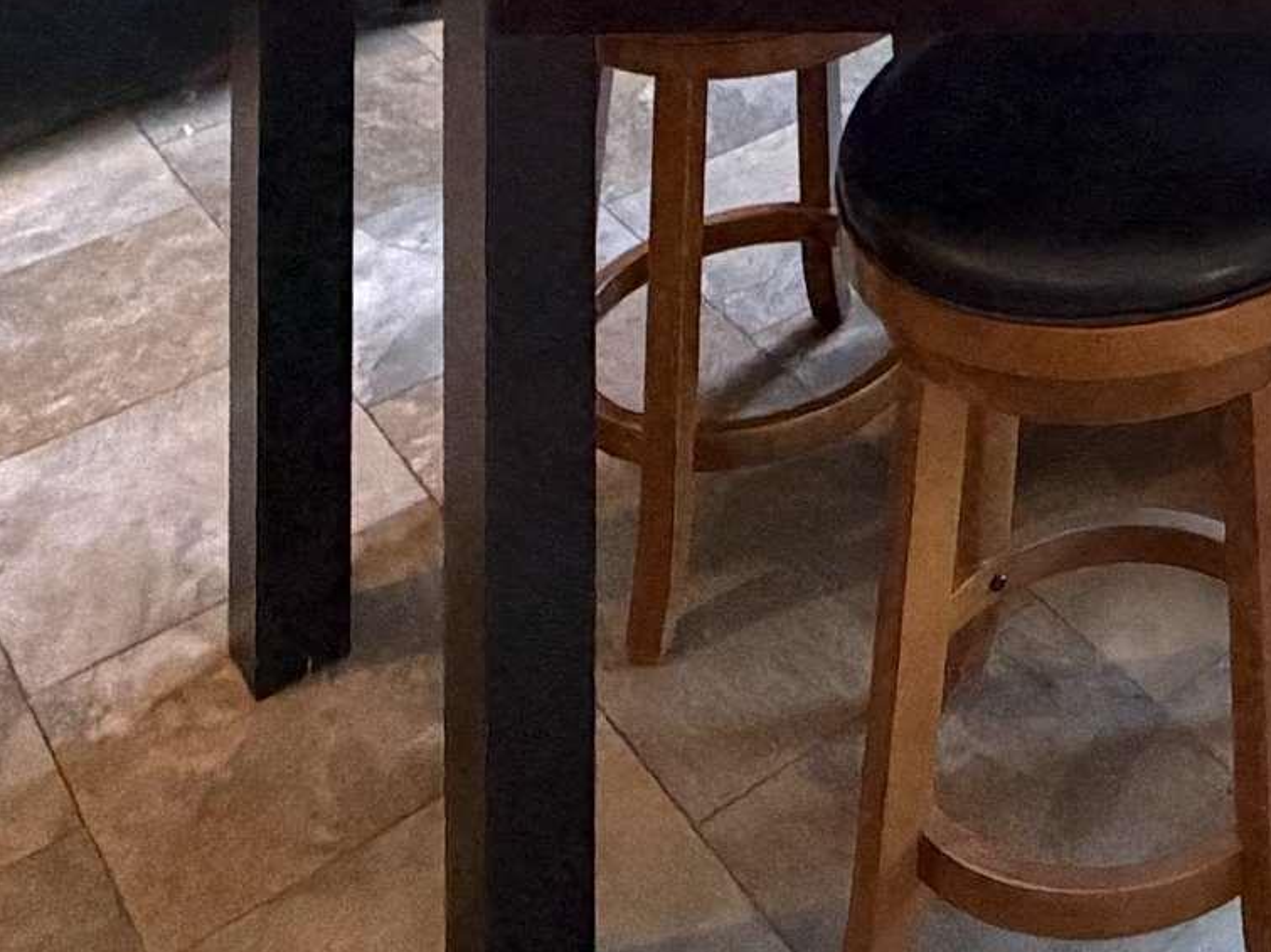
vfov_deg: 17.8
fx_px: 2093
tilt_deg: -1.4
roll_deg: -0.4
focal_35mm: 57
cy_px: -959
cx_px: 1414
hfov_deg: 30.1
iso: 400
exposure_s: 1/60
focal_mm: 2.22
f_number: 2.2
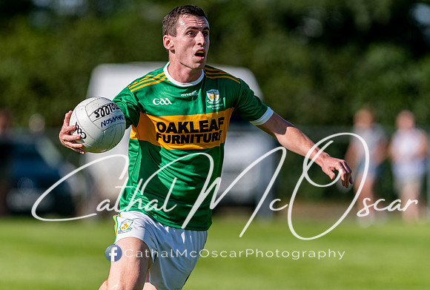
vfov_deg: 2.8
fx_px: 5923
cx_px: 202
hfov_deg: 4.2
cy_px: 139
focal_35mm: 494
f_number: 2.8
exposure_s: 1/2500
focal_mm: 300
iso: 125
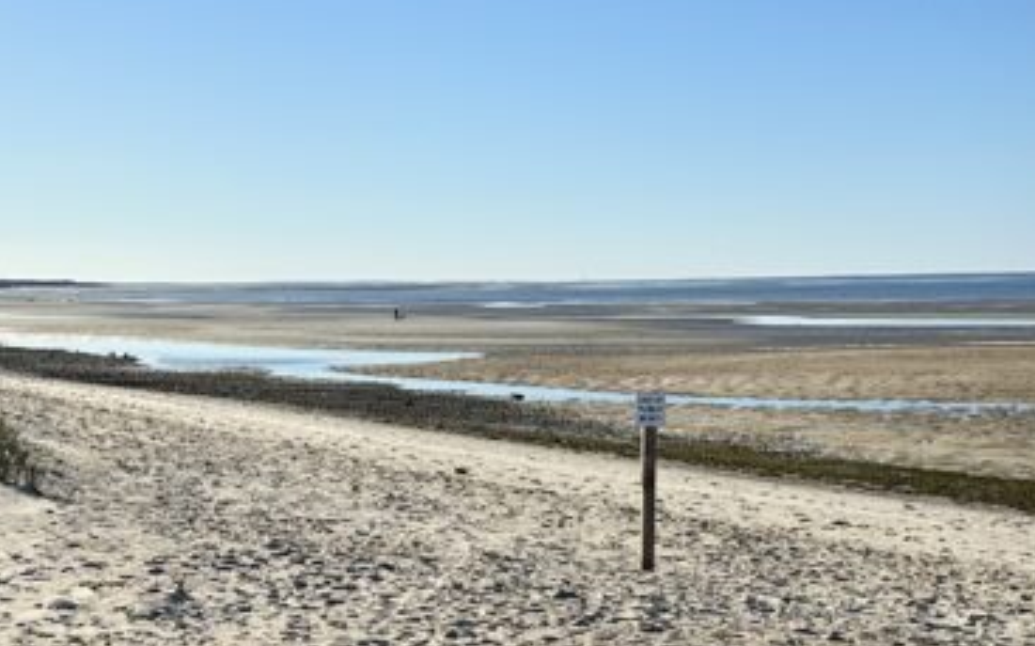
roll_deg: +0.8
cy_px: 573
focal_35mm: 71
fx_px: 2002
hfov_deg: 28.7
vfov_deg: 18.1
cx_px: 305
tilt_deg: -8.1
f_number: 1.78
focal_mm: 6.86
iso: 80
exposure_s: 1/8929
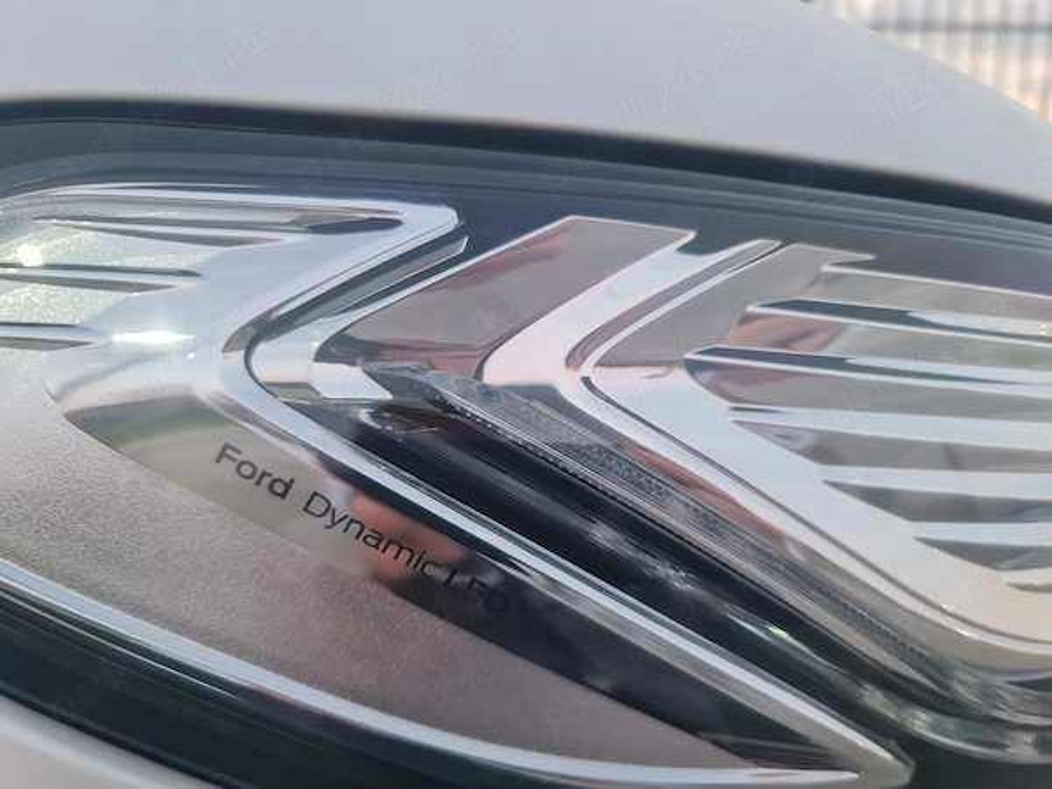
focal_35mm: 25
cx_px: 526
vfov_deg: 54.9
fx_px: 760
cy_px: 394
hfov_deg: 69.4
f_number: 1.8
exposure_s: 1/50
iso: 200
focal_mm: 7
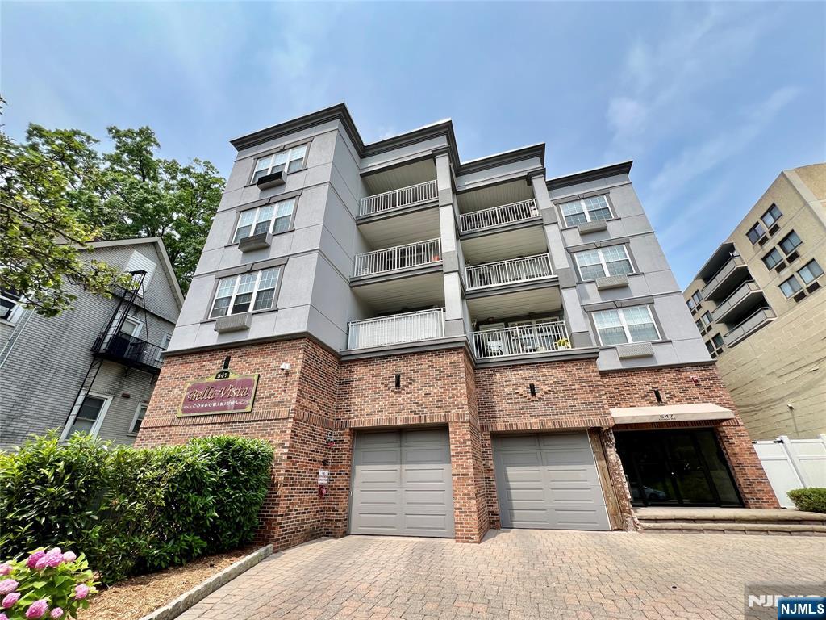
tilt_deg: +27.3
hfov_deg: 106.2
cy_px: 310
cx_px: 413
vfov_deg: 89.9
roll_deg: +0.2
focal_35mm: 13
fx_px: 310
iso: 32
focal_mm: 1.57
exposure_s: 1/1130
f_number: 1.8
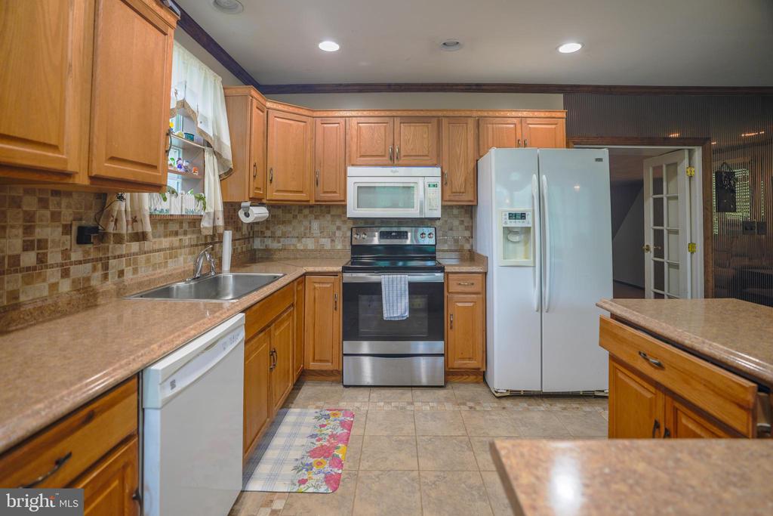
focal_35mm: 16
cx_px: 386
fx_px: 344
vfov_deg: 73.8
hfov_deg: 96.7
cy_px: 258
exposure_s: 1/45
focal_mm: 16
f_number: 2.8
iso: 100
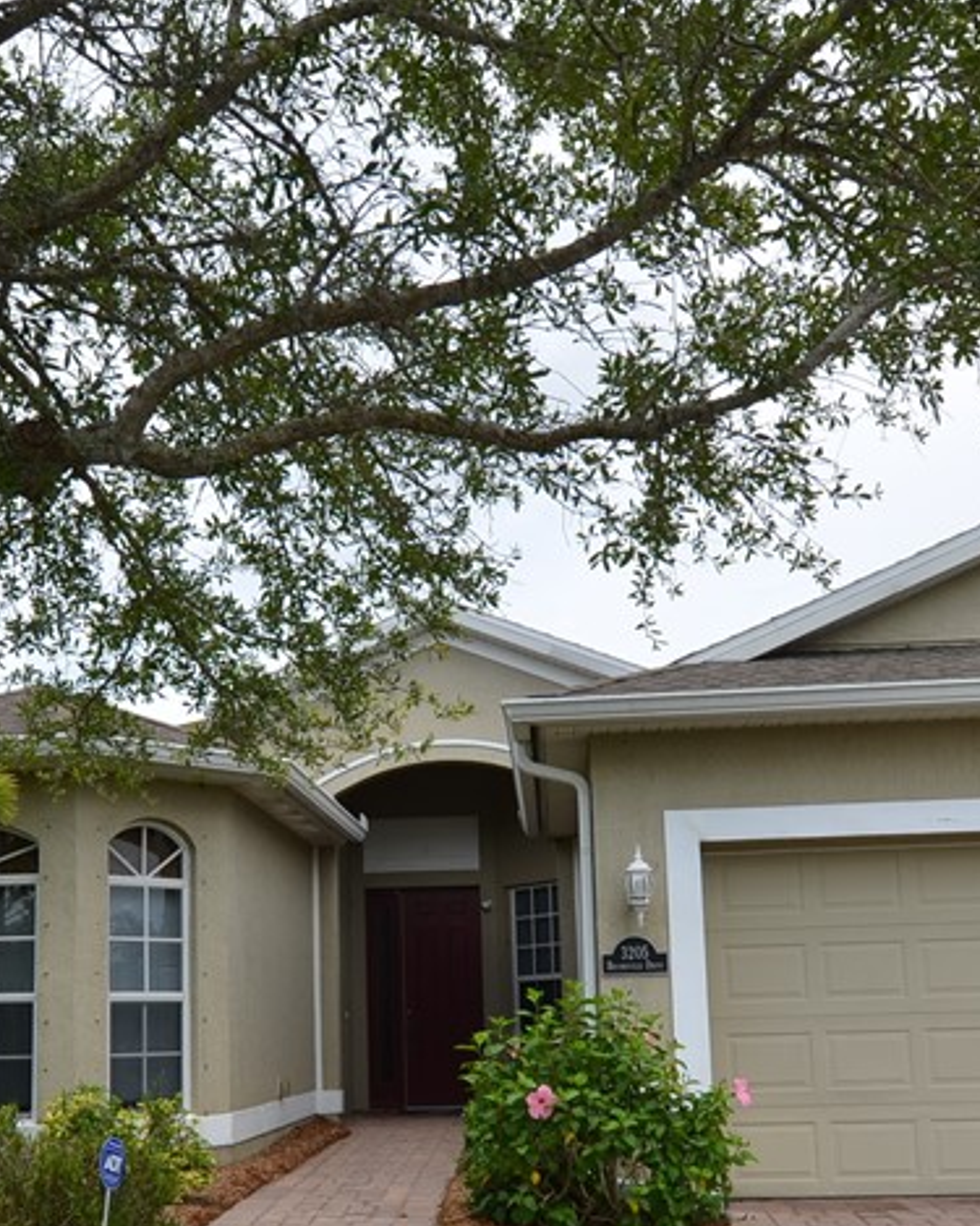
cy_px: 833
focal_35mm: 38
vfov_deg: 47.5
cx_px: 409
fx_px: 1362
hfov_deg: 39.5
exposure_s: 1/250
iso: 110
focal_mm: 11.5
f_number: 8
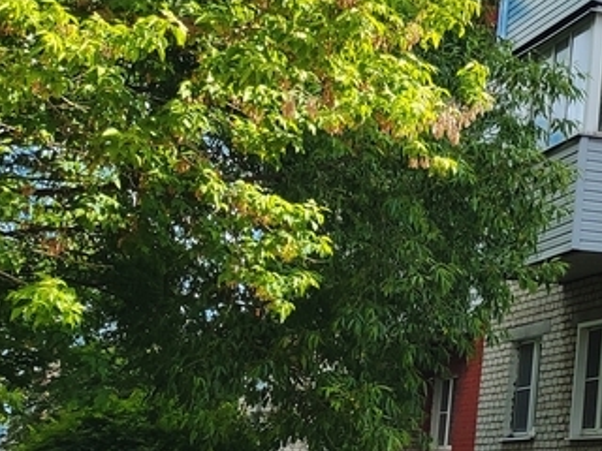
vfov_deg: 9.0
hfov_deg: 11.0
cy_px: 177
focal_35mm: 164
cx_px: 1174
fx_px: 2852
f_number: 1.88
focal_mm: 5.59
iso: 50
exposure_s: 1/1377
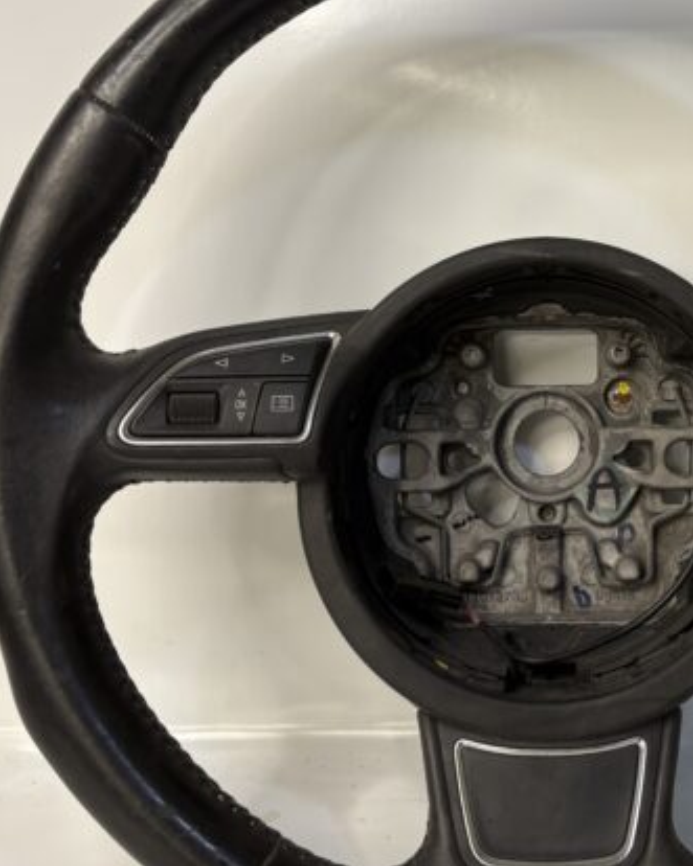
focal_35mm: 49
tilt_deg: -14.4
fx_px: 1257
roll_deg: +1.7
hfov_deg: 30.1
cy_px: 366
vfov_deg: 38.0
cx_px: 557
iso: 80
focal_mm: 5.96
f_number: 1.6
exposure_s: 1/50
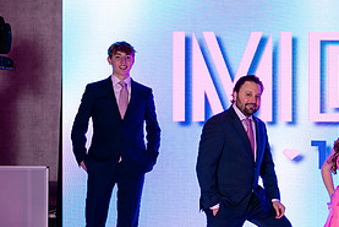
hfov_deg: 23.1
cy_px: 124
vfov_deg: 16.3
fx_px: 791
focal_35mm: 84
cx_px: 346
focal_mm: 34.5
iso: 640
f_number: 4
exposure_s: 1/160
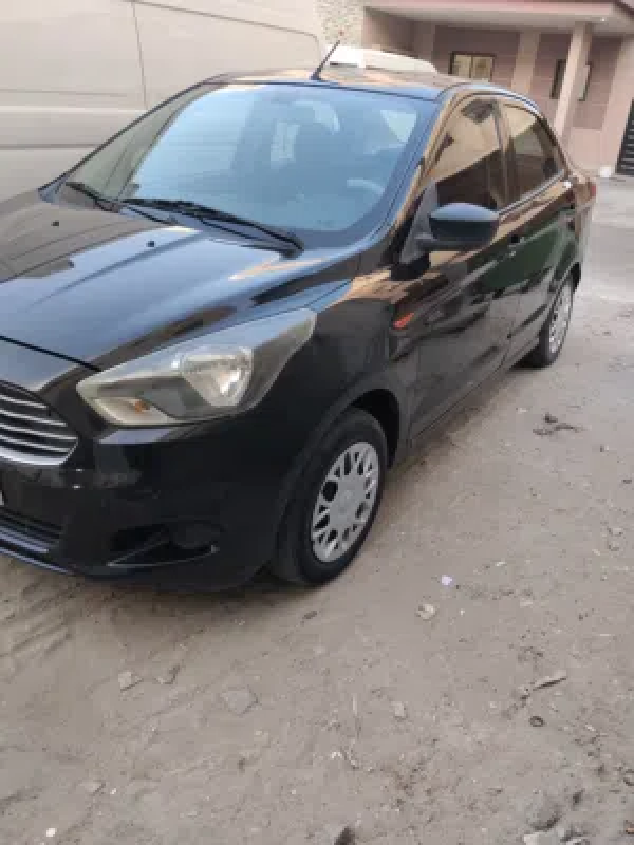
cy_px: 422
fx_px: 708
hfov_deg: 48.2
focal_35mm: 29
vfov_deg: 61.7
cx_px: 317
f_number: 1.8
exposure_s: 1/157
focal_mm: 4.22
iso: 50
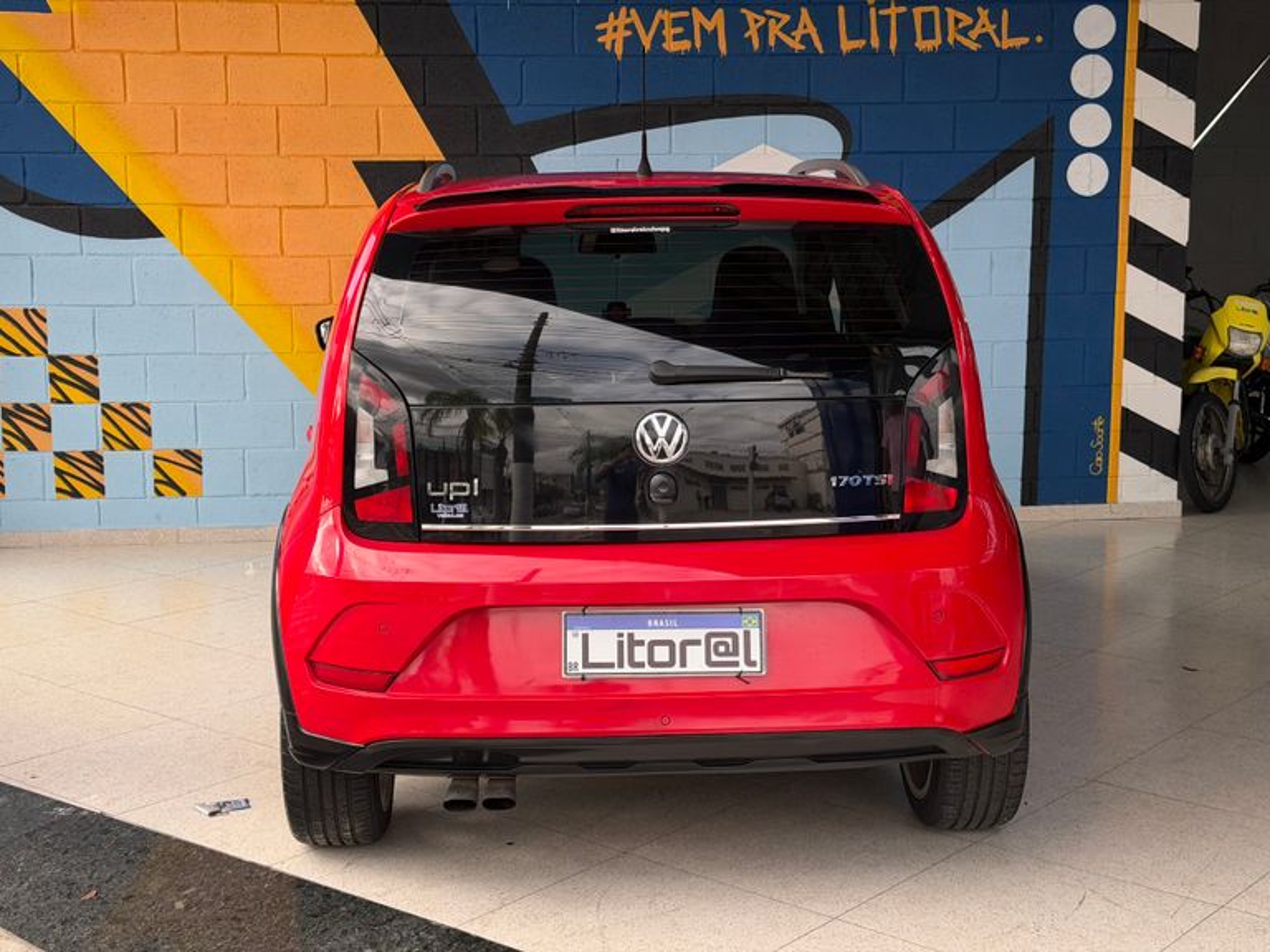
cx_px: 635
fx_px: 1761
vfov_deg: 30.3
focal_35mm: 48
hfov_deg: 39.7
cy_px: 476
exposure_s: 1/769
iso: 100
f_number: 1.78
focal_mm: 6.76
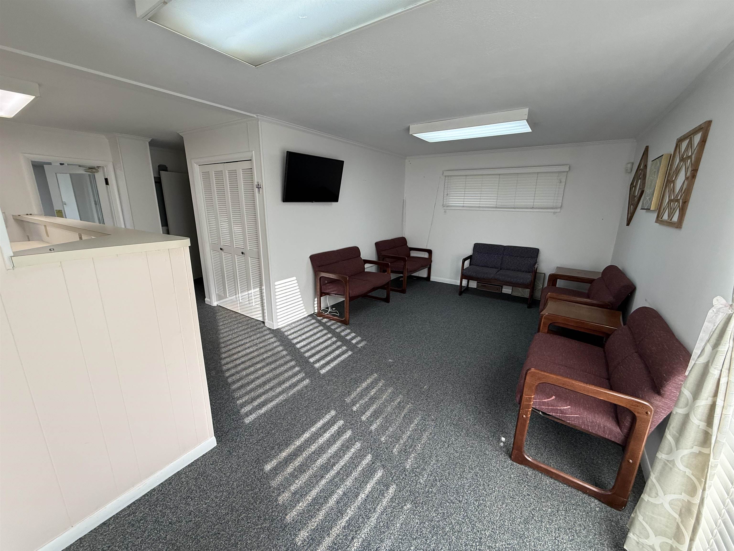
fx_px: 297
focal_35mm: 14
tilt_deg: -13.7
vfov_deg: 85.7
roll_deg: -0.6
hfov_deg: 102.1
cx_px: 367
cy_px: 276
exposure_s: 1/120
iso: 160
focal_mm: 2.22
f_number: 2.2
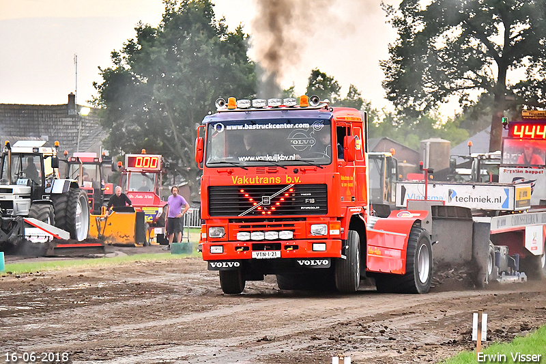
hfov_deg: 9.5
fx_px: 3298
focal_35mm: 218
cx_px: 273
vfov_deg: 6.3
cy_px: 182
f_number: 5.6
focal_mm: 145
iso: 5000
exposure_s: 1/400
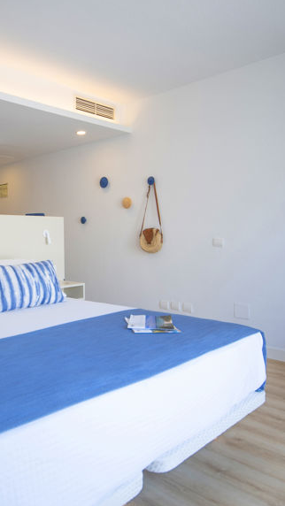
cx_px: 64
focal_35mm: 30
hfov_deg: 37.8
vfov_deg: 64.2
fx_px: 403
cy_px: 236
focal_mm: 16
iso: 100
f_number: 8
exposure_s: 1/30
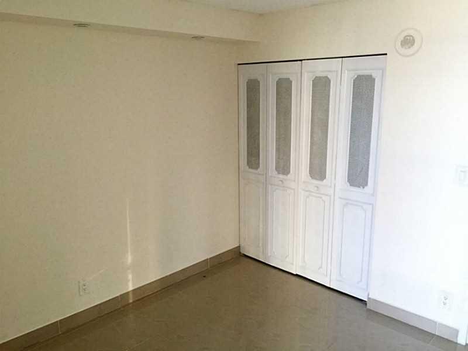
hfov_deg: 61.7
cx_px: 234
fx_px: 392
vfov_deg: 48.2
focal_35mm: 29
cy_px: 176
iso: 80
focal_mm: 4.15
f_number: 2.2
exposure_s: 1/15
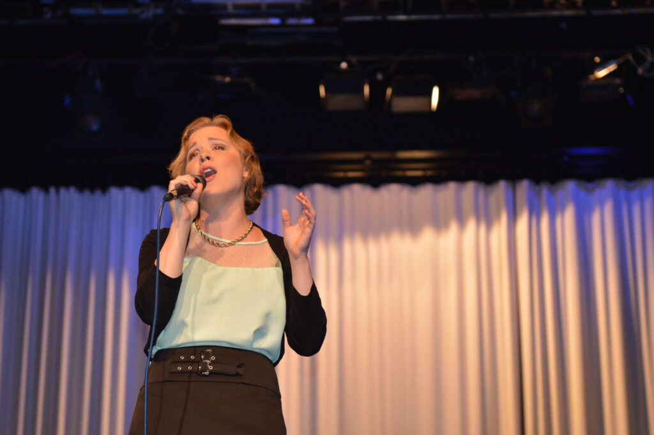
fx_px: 1906
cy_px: 218
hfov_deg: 19.5
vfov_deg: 13.0
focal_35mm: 105
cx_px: 327
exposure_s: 1/200
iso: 800
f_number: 3.5
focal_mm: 70
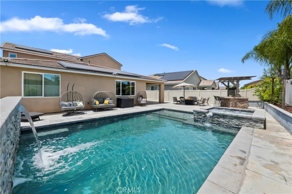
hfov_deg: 104.3
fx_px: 113
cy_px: 97
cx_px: 146
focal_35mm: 14
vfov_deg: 81.1
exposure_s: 1/80
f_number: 22
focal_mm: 14
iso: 125
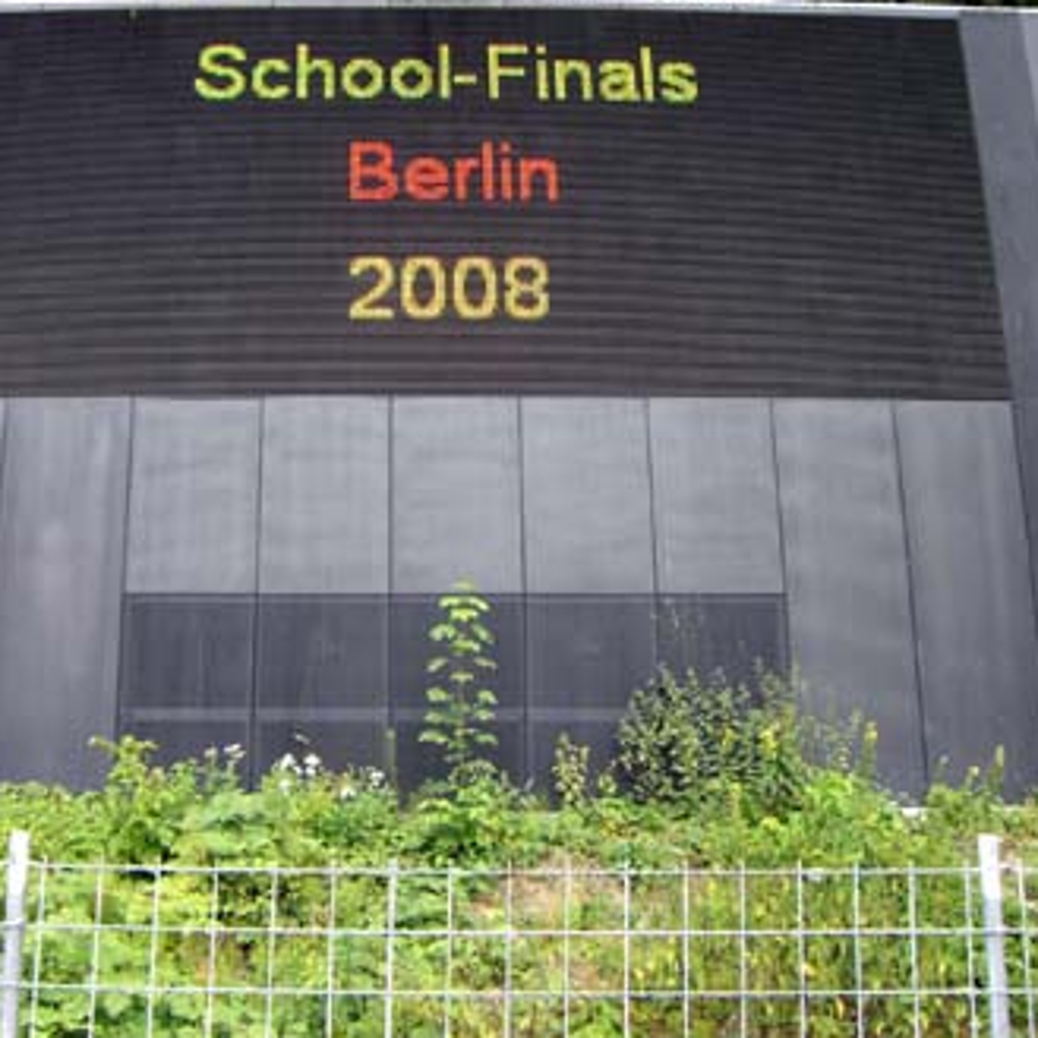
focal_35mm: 46
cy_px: 517
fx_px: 1561
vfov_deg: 36.8
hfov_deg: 36.6
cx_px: 401
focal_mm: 6.2
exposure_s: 1/100
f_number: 2.7
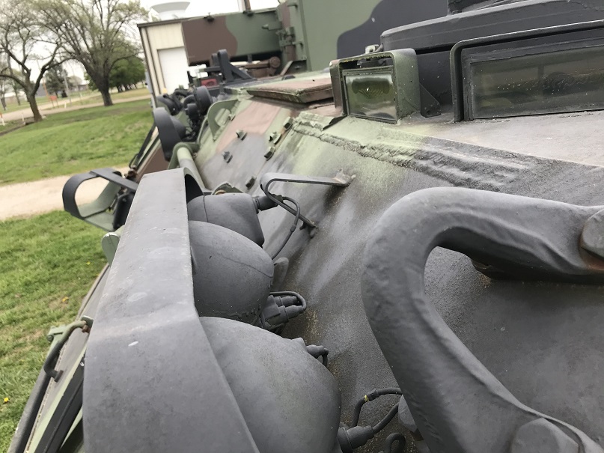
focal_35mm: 28
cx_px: 302
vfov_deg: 49.7
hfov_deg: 63.5
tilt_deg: -17.1
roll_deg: +8.4
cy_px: 226
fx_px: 488
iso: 20
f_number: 1.8
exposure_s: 1/541
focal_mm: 3.99
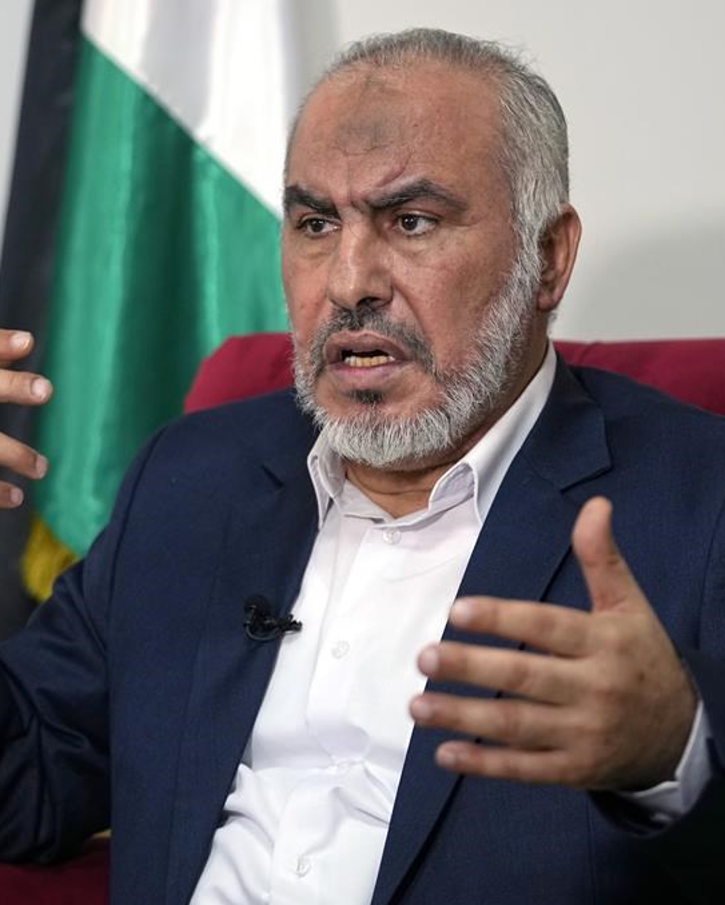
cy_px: 455
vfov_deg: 16.2
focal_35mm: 119
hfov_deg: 13.0
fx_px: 3190
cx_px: 318
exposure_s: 1/200
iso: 1000
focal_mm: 84
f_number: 2.8
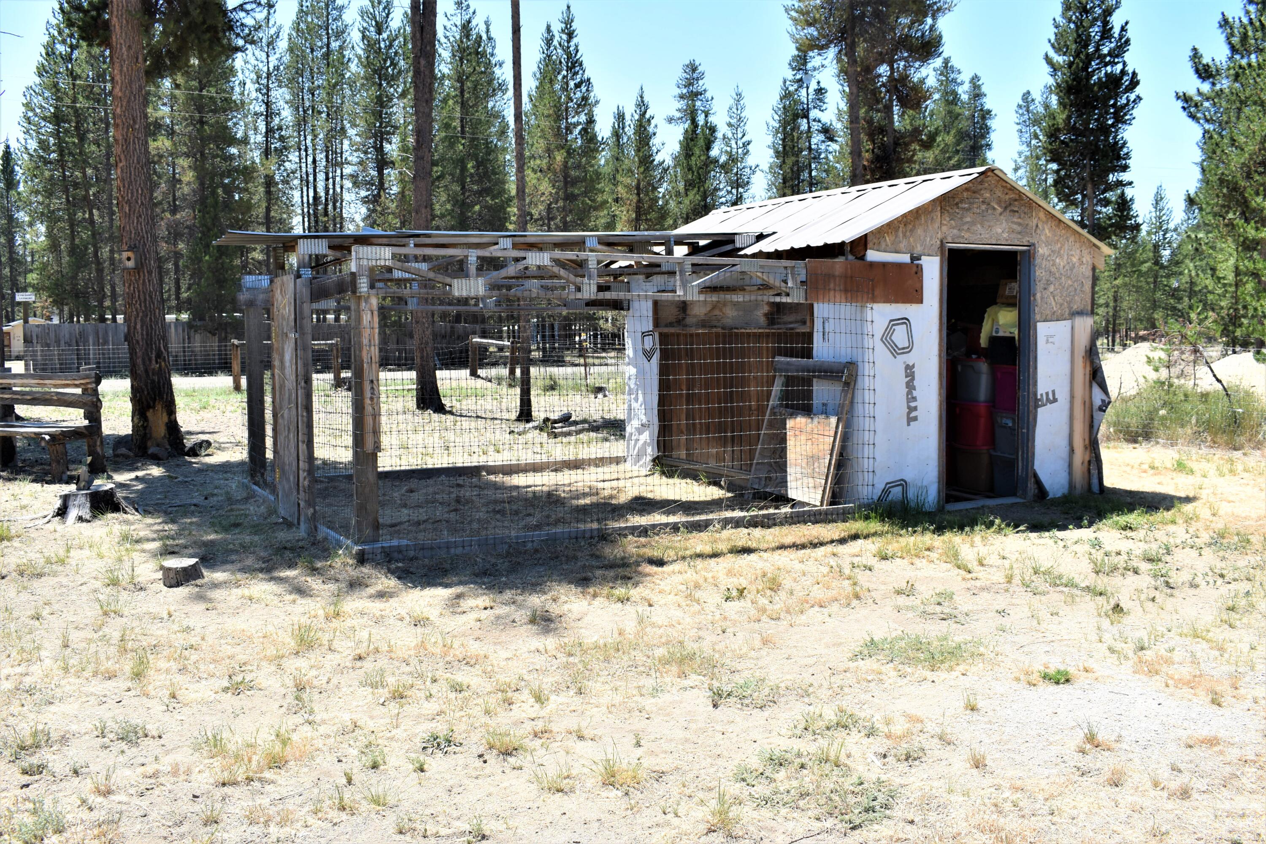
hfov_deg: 61.9
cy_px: 422
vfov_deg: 43.6
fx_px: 1055
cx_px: 633
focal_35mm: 30
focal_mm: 20
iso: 125
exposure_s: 1/250
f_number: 8
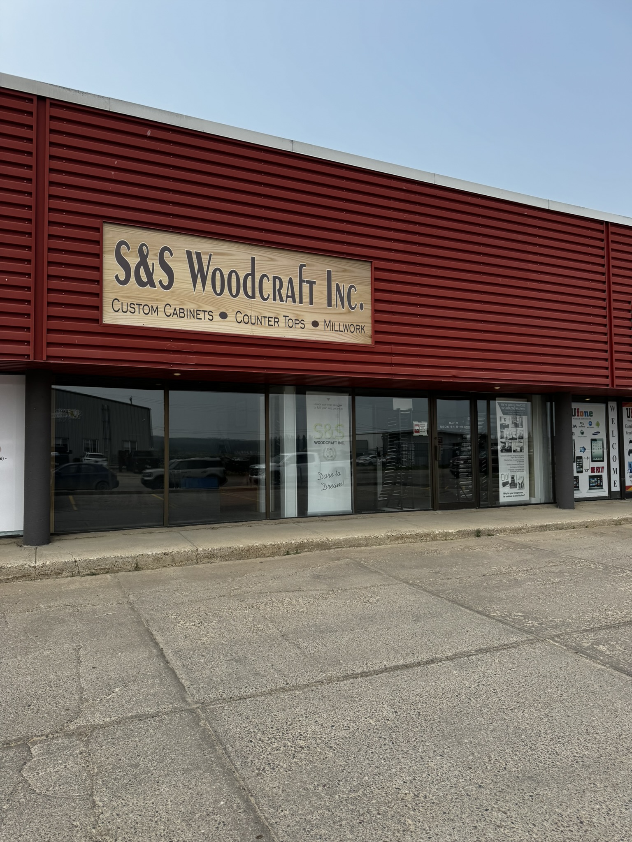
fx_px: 584
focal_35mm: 24
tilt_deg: +3.5
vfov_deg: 71.6
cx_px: 316
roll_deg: +0.9
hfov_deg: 56.8
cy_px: 421
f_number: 1.78
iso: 80
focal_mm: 6.76
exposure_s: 1/4310
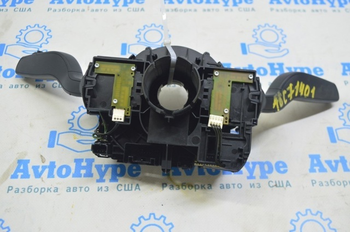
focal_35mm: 39
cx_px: 175
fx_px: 379
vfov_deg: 34.1
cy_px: 116
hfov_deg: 49.6
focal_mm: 26
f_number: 5.6
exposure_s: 1/20
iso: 400
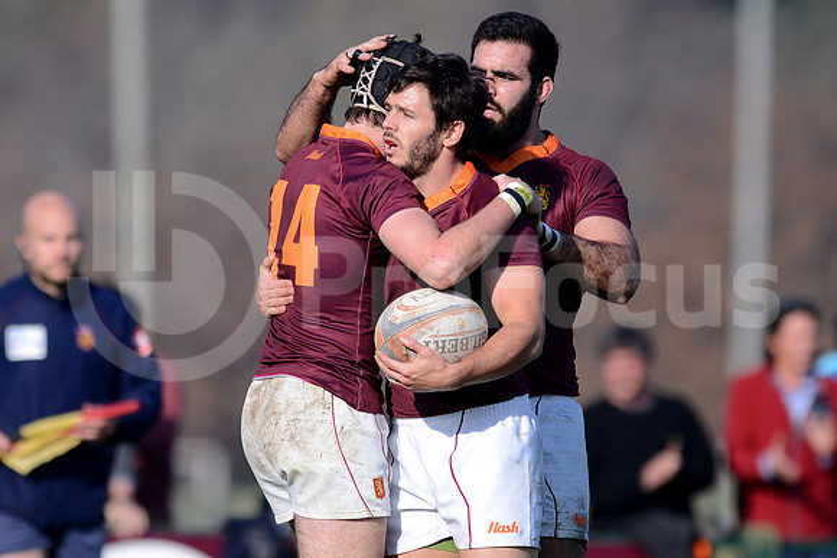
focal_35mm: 420
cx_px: 418
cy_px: 279
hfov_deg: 4.9
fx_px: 9767
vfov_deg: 3.3
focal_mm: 420
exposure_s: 1/2500
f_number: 4
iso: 400
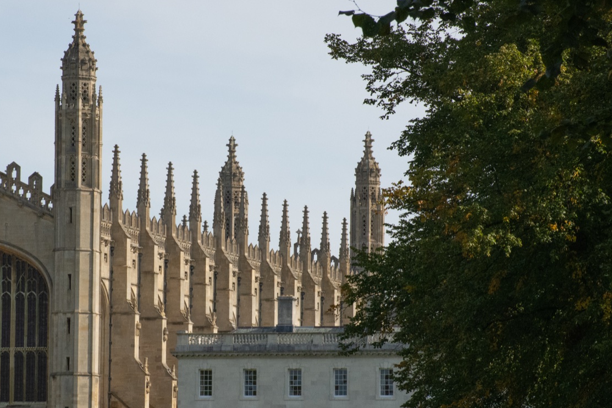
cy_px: 271
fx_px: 3298
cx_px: 220
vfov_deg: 7.1
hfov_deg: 10.6
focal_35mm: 194
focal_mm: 90
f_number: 13
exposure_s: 1/3200
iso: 4000
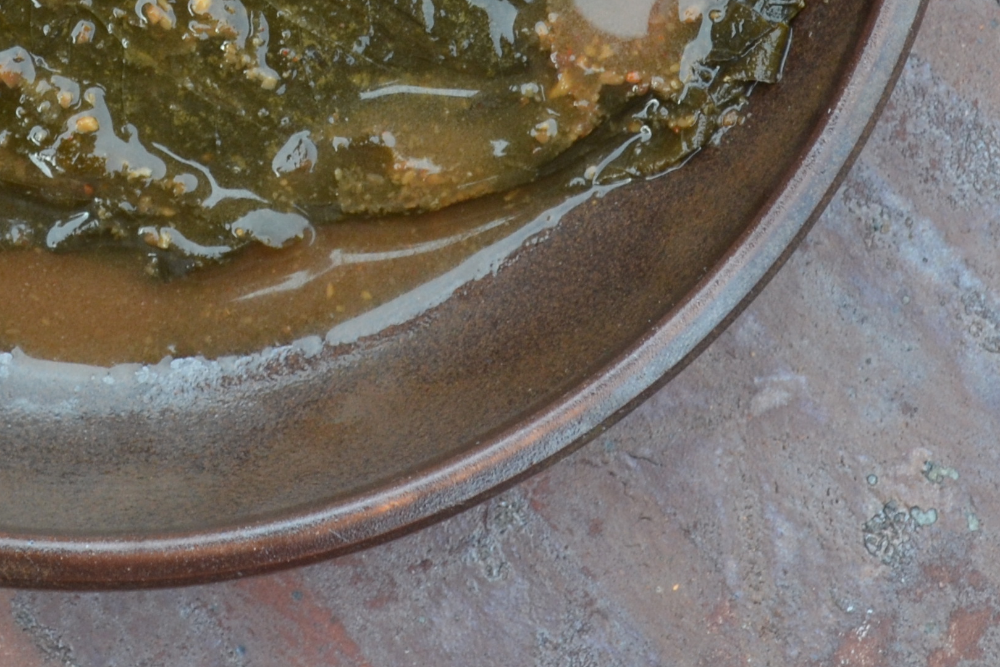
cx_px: 162
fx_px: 3083
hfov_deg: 18.2
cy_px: -271
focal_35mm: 111
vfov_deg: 11.9
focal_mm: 26
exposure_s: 1/80
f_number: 8
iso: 400
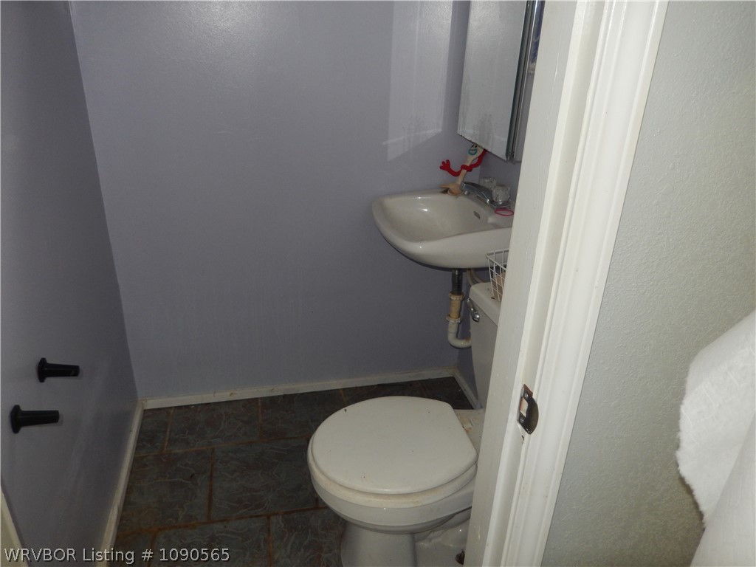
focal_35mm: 25
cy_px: 284
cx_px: 378
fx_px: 546
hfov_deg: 69.4
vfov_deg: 54.9
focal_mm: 4.5
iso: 200
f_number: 3.4
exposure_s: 1/30
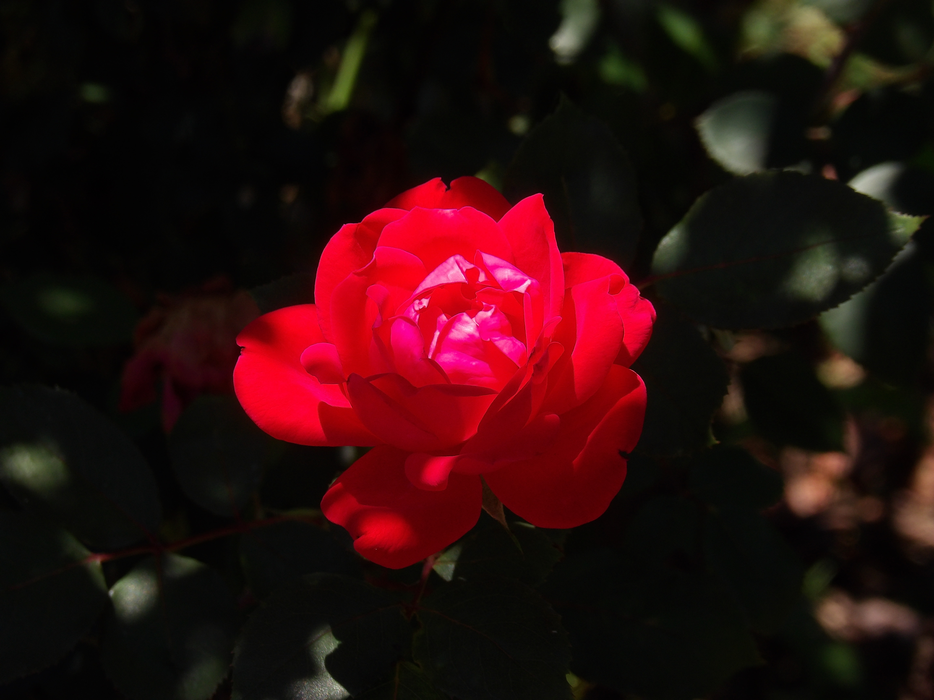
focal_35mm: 198
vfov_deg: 7.5
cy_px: 350
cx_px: 467
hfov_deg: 10.0
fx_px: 5342
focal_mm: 35.6
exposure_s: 1/380
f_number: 4.5
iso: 100
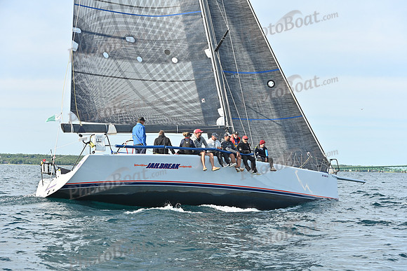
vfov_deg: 19.5
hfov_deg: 28.8
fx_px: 792
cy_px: 136
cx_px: 204
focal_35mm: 70
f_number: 6.3
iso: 320
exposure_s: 1/1000
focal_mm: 70
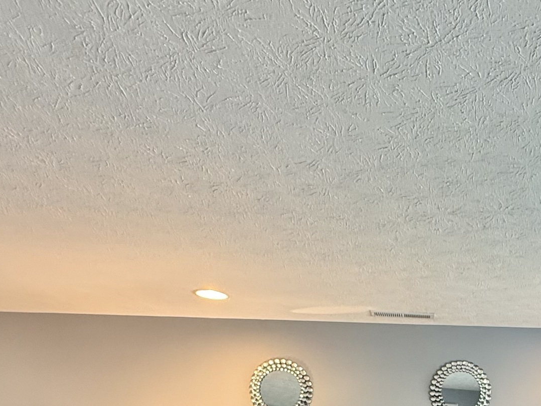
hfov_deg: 43.4
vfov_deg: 28.7
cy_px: 539
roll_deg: -0.4
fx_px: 625
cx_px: 471
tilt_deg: -6.2
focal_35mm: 40
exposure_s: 1/60
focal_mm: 2.22
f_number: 2.2
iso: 250
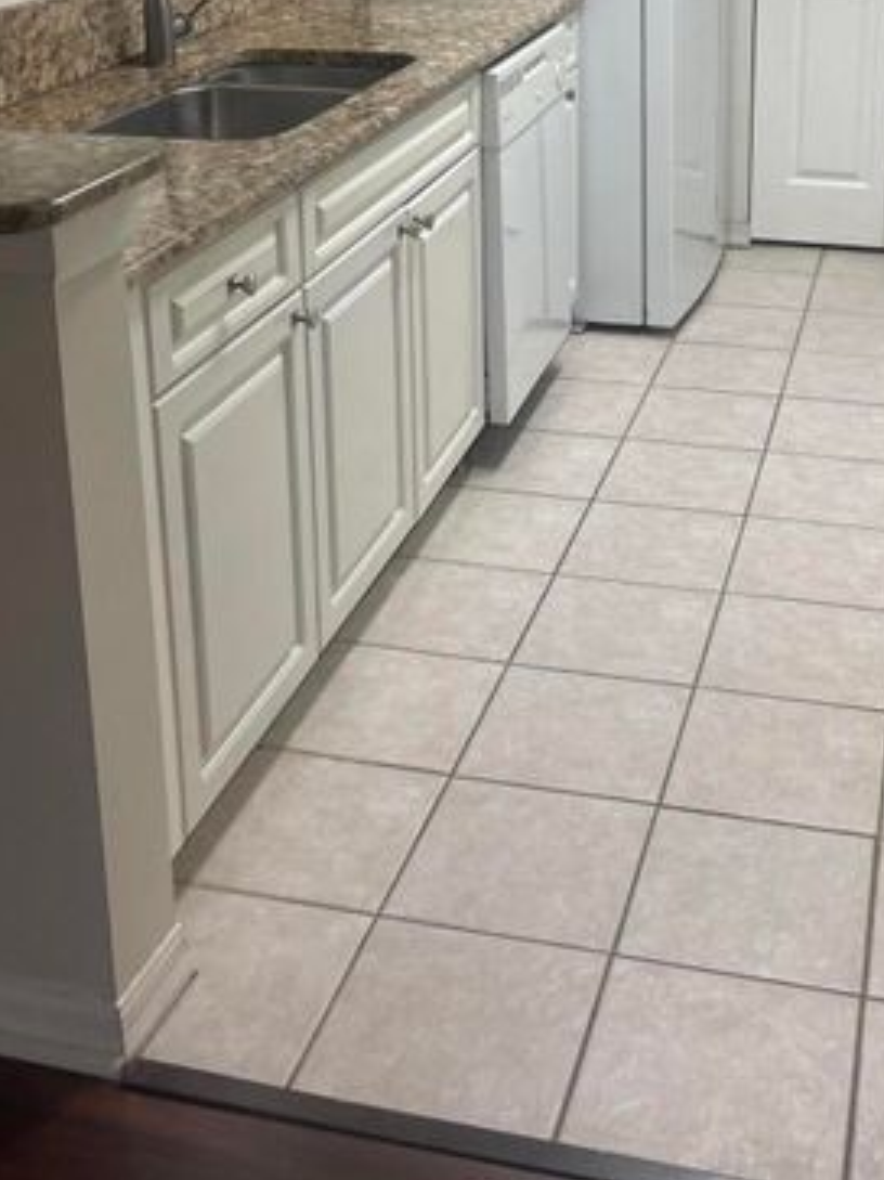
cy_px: 187
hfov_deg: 31.2
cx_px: 595
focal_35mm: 46
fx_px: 1567
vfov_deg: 39.2
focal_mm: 5.1
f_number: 1.6
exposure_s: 1/120
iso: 125
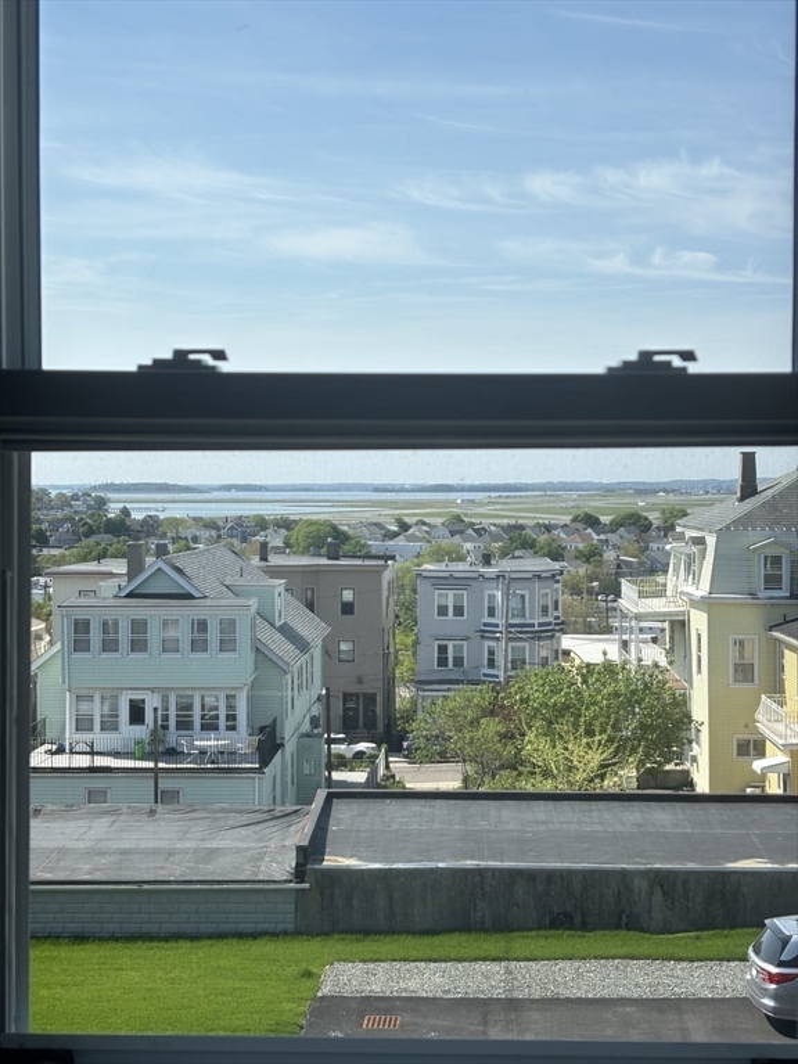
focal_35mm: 52
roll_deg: +0.0
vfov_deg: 36.8
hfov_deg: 28.0
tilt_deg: -1.4
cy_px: 532
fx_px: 1598
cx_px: 399
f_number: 1.6
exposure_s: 1/1178
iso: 32
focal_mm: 5.96
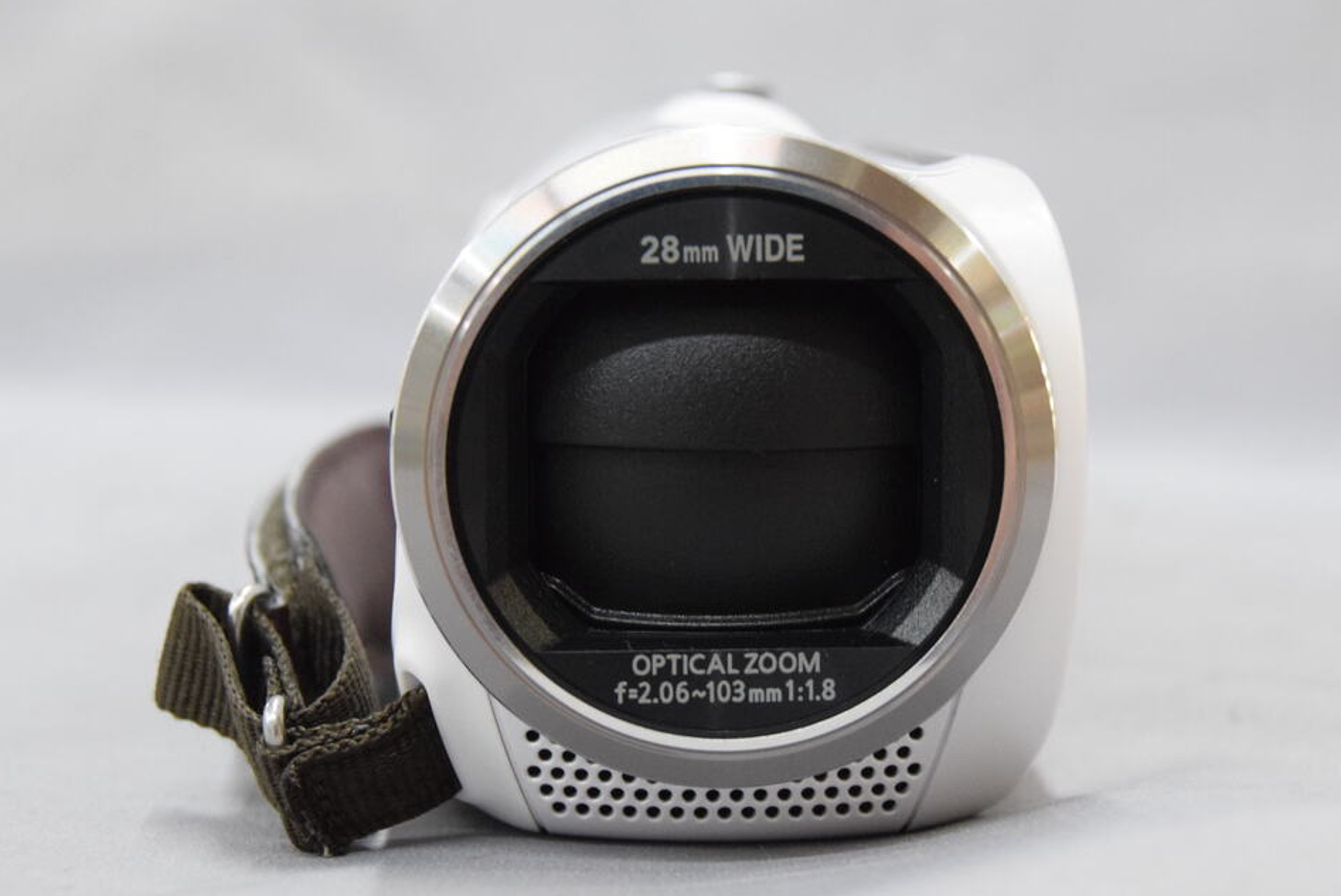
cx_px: 721
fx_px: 2833
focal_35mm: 76
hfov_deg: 26.6
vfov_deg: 18.0
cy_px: 381
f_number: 8
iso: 3200
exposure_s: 1/125
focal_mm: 40
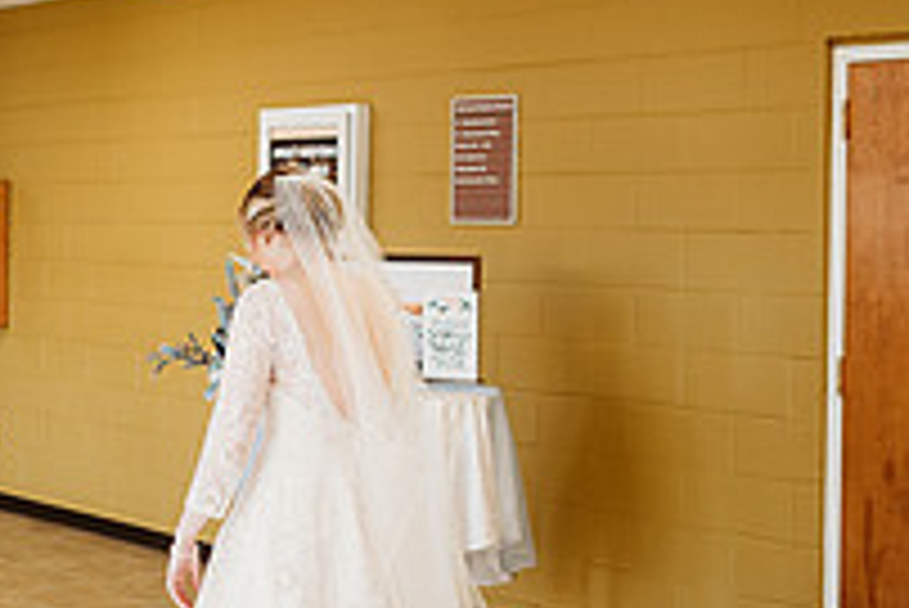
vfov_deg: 19.7
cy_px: 232
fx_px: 1743
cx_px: 27
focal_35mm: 69
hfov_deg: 27.7
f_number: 1.8
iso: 400
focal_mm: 24
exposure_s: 1/160
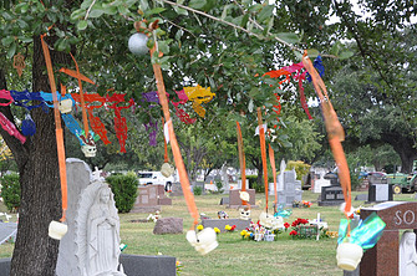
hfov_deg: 25.5
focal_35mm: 78
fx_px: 902
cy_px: 221
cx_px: 77
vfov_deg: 17.3
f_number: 6.3
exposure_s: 1/40
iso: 200
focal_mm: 30
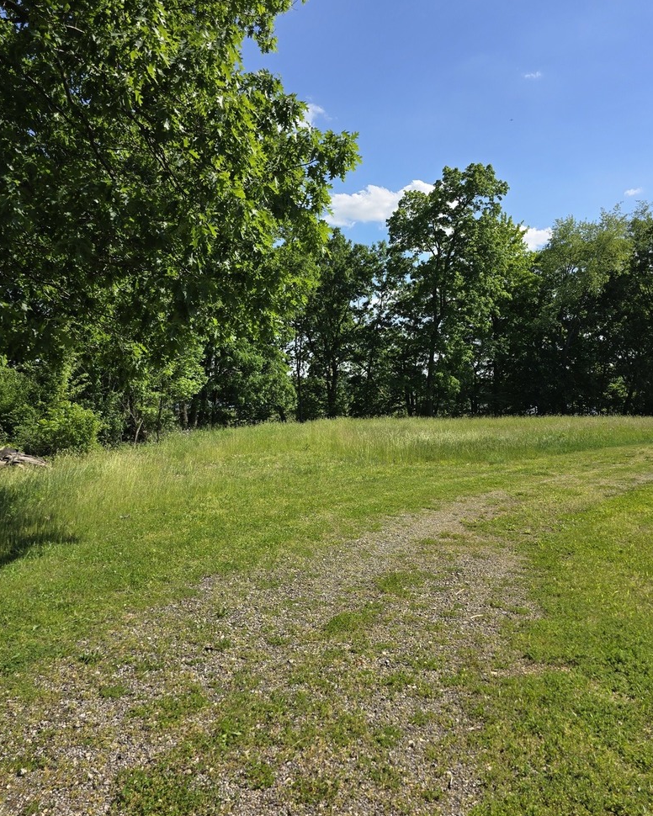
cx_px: 337
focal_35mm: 25
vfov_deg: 68.1
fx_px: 604
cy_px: 397
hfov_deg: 56.8
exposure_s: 1/675
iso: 12
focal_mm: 6.3
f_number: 1.7
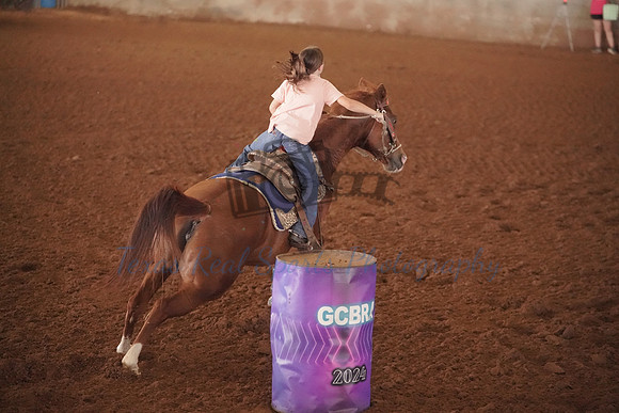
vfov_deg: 12.0
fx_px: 1961
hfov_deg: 17.9
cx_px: 310
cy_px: 206
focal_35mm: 114
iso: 25600
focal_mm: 114
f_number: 2.8
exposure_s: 1/1000
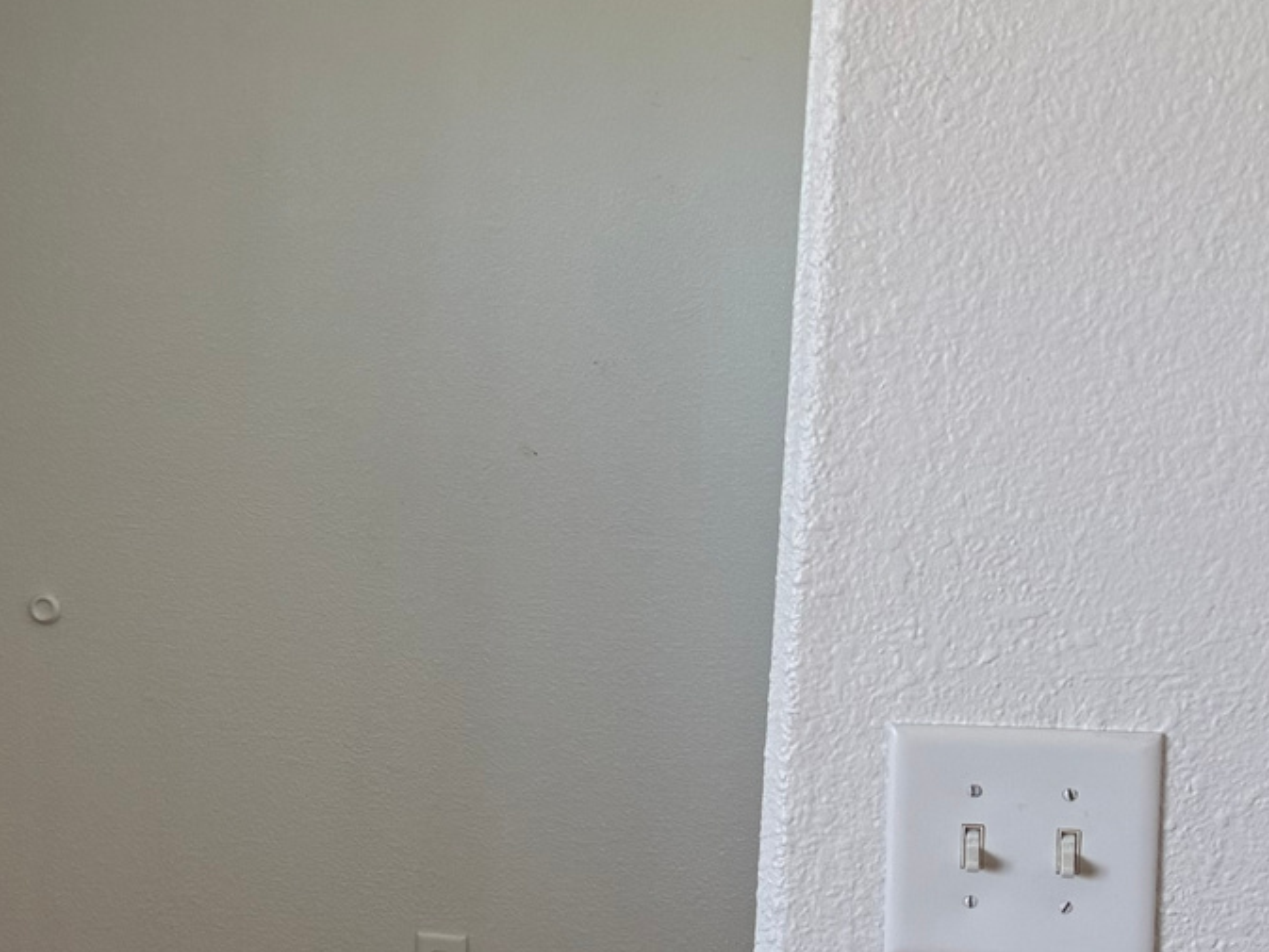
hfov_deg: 24.5
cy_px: 635
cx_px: -202
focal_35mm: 73
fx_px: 2677
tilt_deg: -9.6
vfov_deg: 20.1
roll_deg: +0.2
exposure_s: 1/120
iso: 200
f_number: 1.78
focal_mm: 6.76
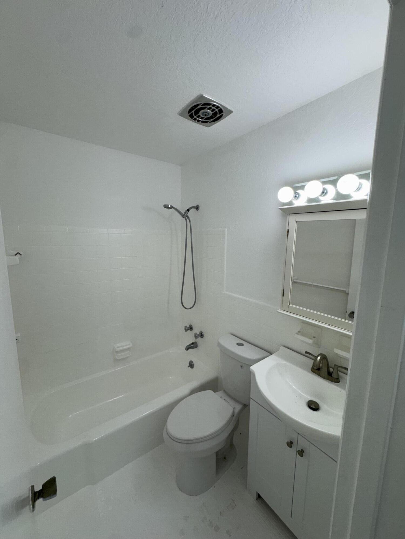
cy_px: 270
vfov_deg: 102.1
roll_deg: -0.6
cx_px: 202
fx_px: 218
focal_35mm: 14
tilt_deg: -7.9
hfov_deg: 85.7
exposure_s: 1/120
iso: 50
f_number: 2.2
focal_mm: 2.22
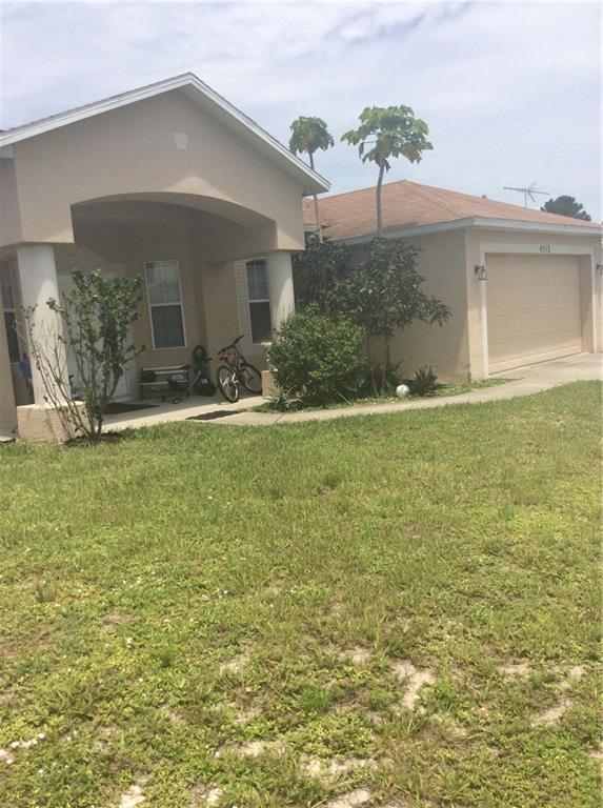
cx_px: 302
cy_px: 404
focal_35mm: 32
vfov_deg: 56.9
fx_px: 746
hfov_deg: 44.0
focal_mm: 3.3
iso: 32
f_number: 2.4
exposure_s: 1/2203
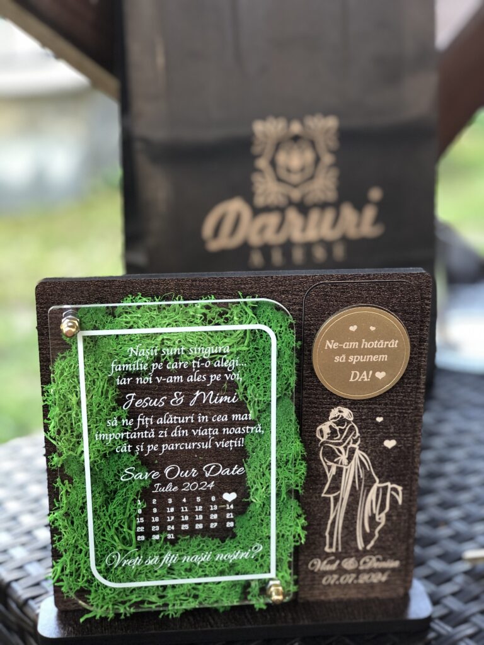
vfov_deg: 33.8
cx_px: 242
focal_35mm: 57
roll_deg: +0.1
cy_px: 322
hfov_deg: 25.7
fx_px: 1063
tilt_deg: -21.9
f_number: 2.8
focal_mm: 6.6
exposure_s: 1/30
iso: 100
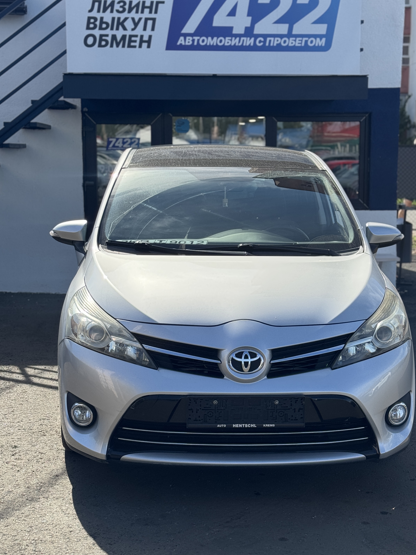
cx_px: 227
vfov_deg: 31.7
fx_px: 977
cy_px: 270
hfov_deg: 24.0
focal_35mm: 61
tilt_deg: -6.1
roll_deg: +0.1
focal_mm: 6.76
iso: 64
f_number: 1.78
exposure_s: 1/2833
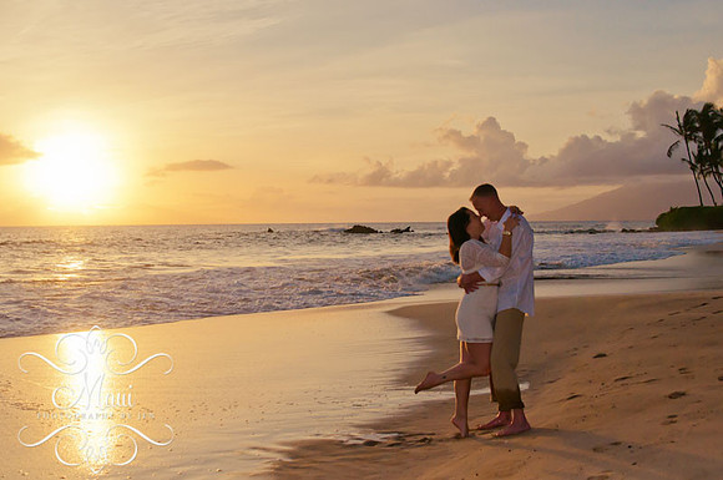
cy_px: 240
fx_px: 842
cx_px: 362
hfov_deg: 46.5
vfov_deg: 31.8
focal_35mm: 42
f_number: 5
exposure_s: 1/4000
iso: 800
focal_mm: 28
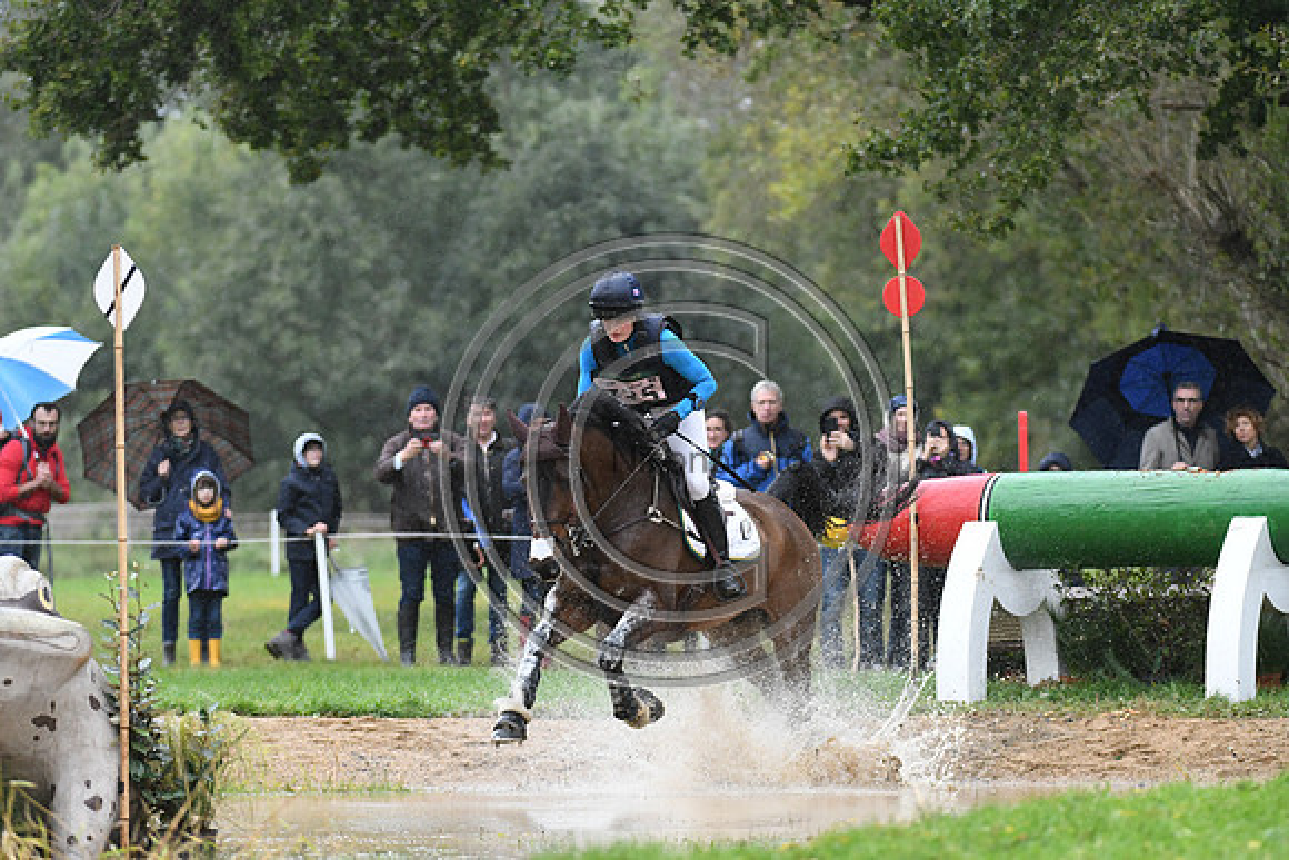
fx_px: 12892
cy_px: 430
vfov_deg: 3.8
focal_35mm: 360
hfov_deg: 5.7
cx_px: 644
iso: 2000
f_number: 4.5
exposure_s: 1/1250
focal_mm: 240
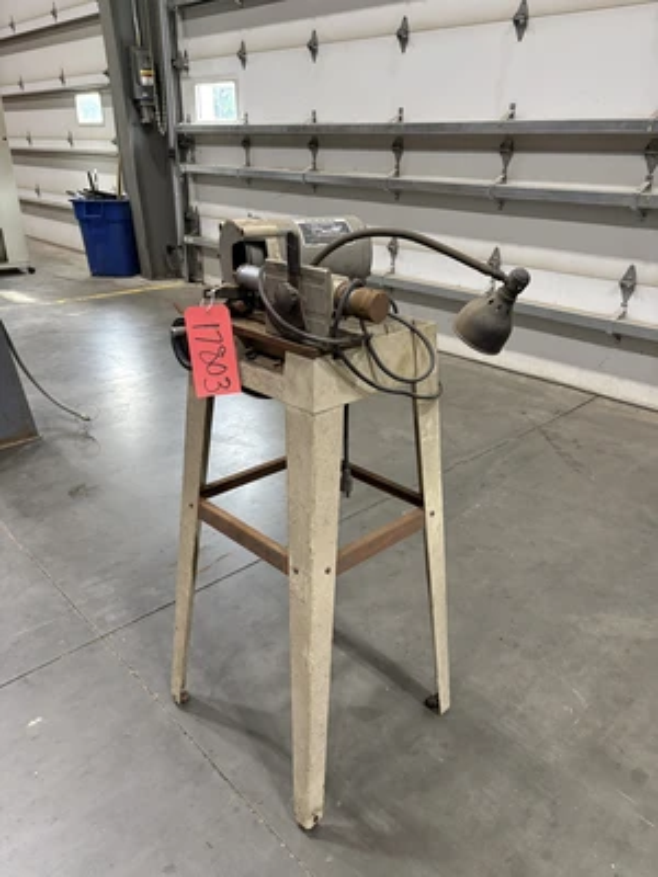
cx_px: 329
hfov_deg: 53.1
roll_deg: -1.3
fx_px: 659
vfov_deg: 67.3
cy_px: 438
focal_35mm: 26
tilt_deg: -22.7
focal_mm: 5.96
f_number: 1.6
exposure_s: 1/60
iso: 320
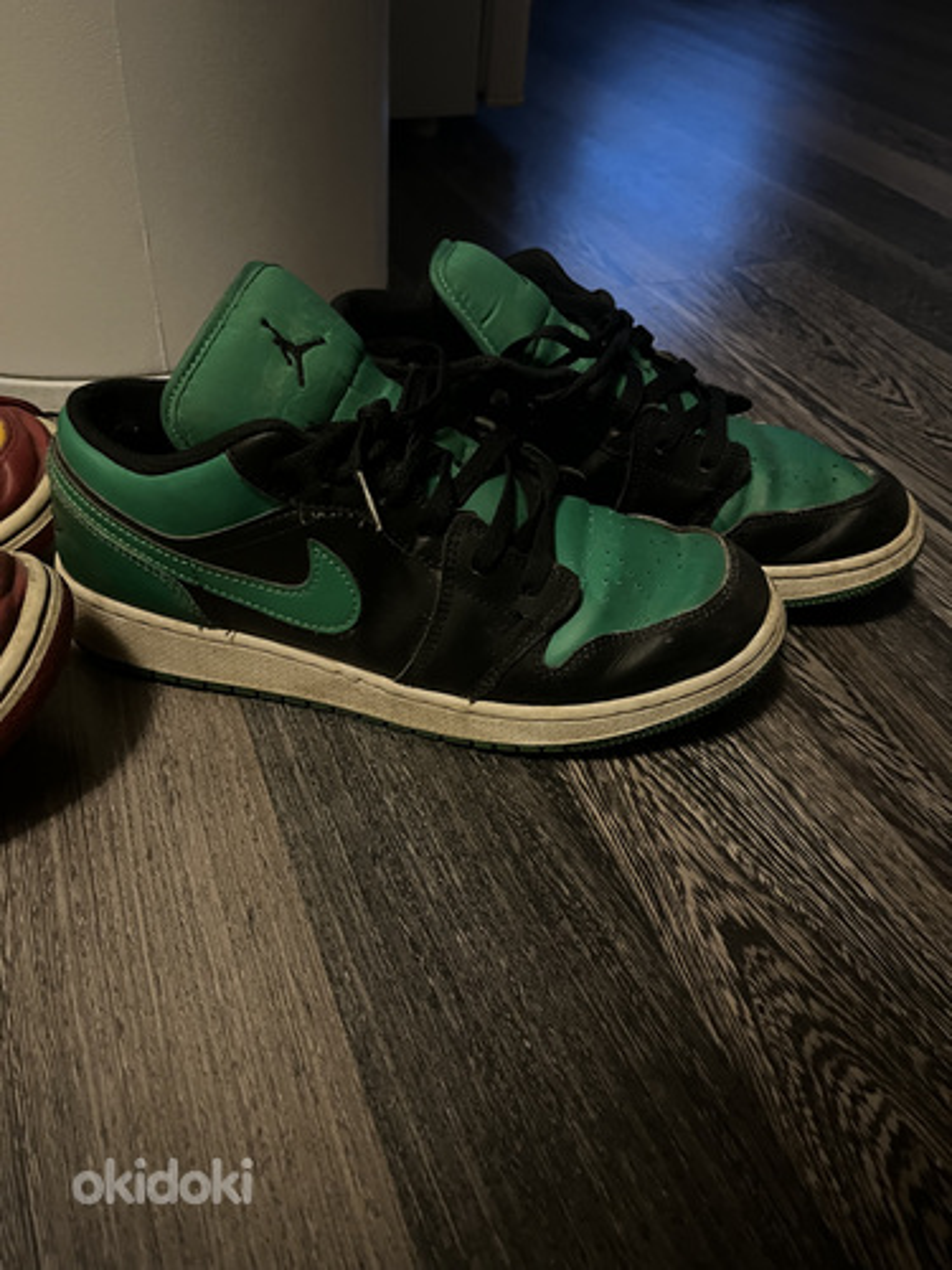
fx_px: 953
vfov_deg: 67.3
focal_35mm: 26
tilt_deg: -42.4
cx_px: 476
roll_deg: -4.5
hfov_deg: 53.1
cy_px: 635
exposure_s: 1/20
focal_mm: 5.1
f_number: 1.6
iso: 1000
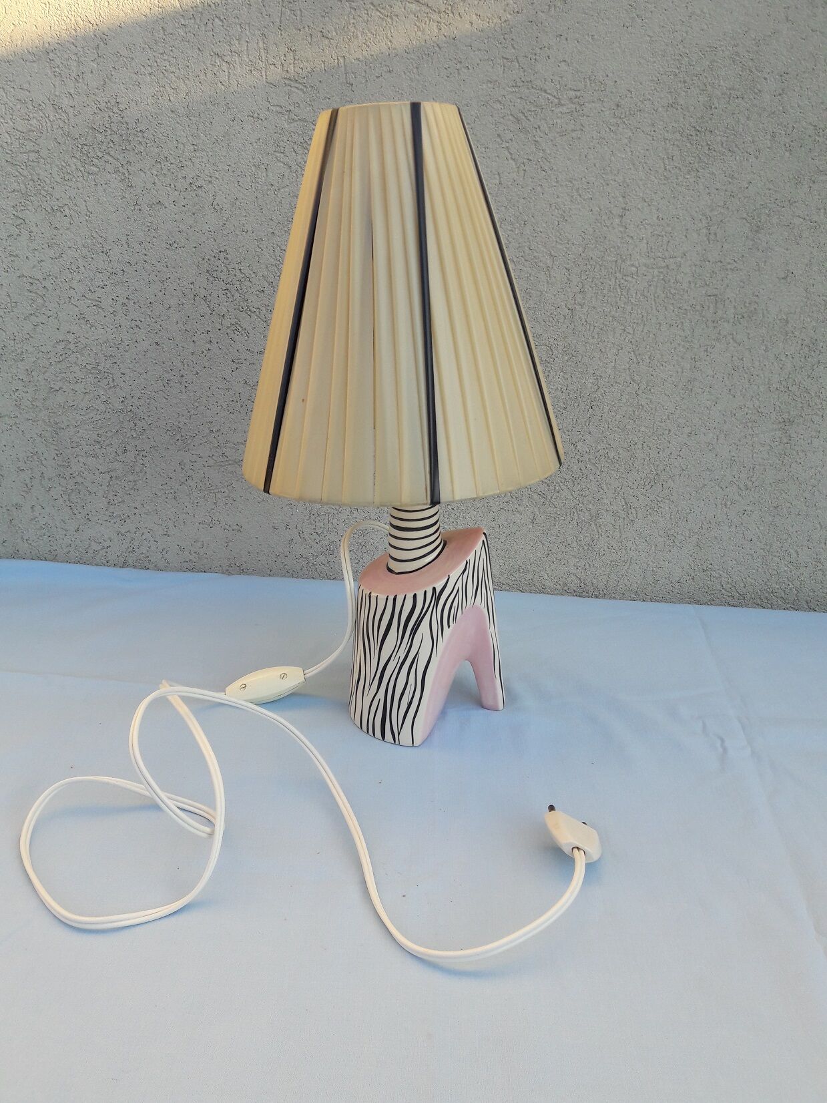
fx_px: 892
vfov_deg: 63.4
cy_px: 552
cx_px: 414
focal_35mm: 28
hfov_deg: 49.7
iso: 40
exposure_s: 1/270
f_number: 1.9
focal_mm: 3.7
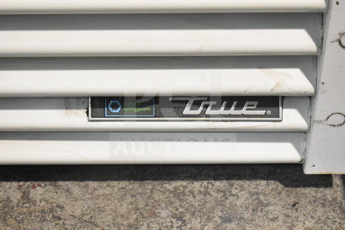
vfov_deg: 16.6
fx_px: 791
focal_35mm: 82
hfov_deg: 24.6
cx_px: 172
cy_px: 115
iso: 6400
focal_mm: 55
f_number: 5.6
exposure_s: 1/100
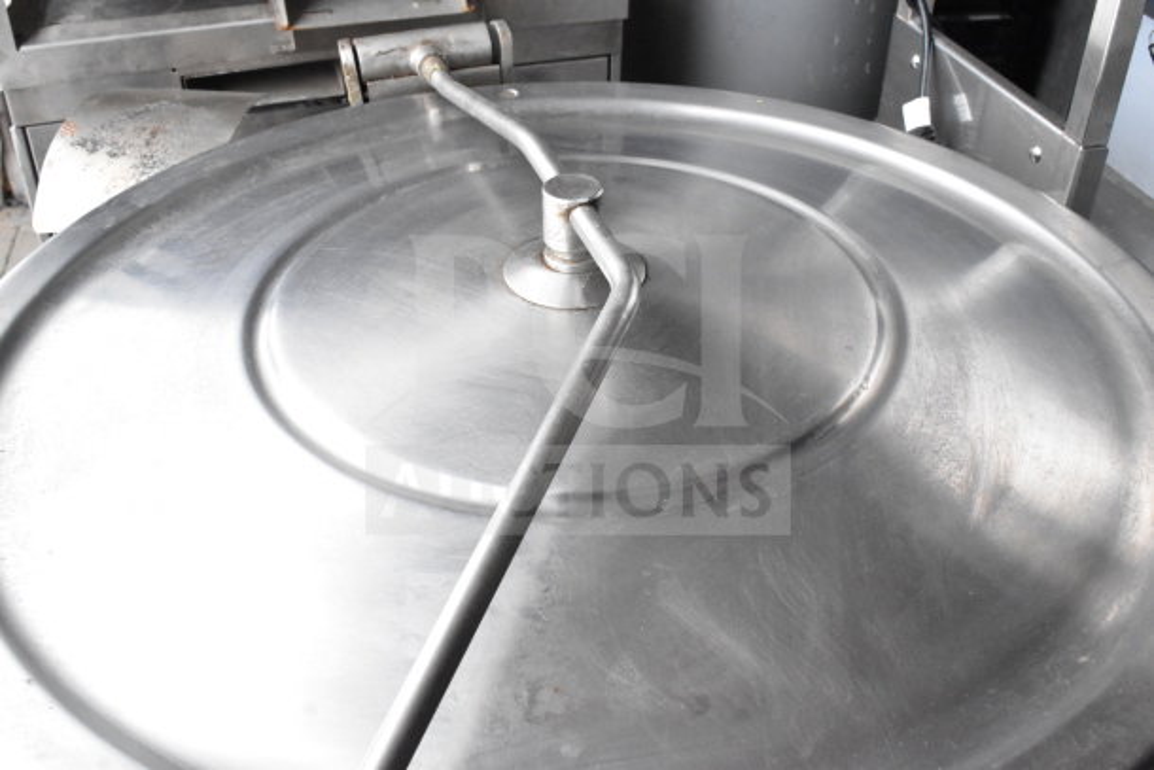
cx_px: 577
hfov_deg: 51.3
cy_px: 385
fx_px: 1202
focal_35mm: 38
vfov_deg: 35.5
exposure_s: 1/800
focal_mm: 25
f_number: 14
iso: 6400
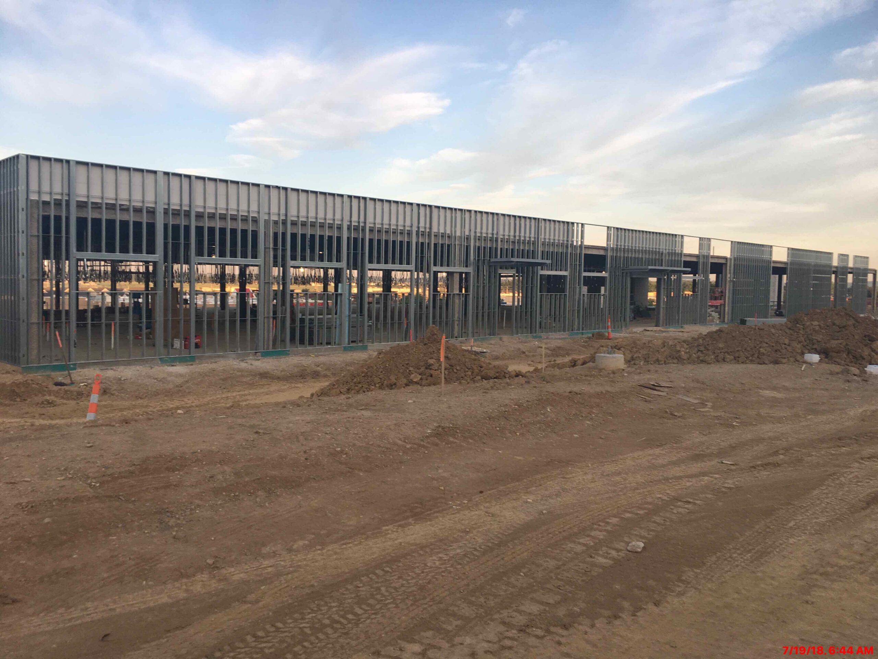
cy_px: 330
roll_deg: -0.2
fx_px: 736
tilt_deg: -4.8
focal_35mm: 29
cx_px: 439
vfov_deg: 48.2
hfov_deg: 61.7
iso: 25
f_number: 2.2
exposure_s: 1/211
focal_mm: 4.15
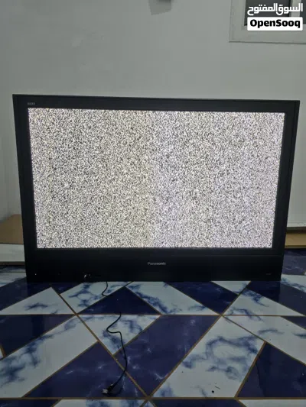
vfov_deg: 73.9
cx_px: 153
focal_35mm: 23
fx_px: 271
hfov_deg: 58.9
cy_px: 204
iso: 250
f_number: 1.7
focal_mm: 6.3
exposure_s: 1/97.9
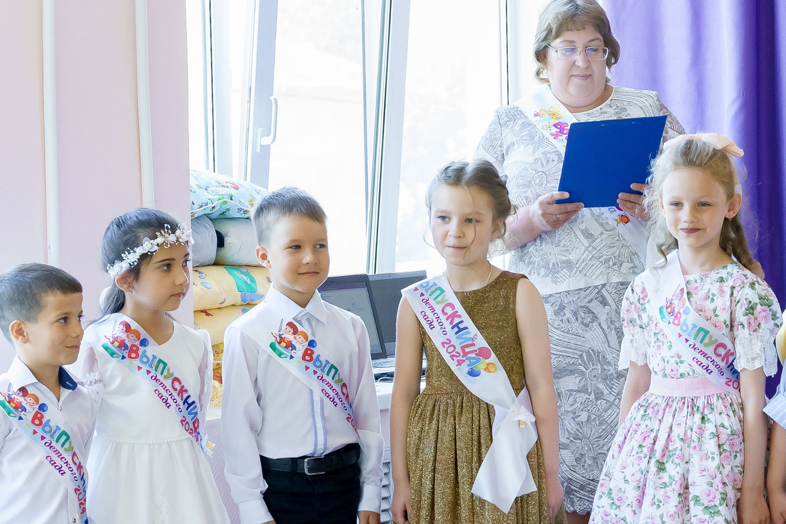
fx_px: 3100
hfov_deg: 14.3
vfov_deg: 9.6
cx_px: 760
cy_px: 427
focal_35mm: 142
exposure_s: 1/160
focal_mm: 64
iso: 2500
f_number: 5
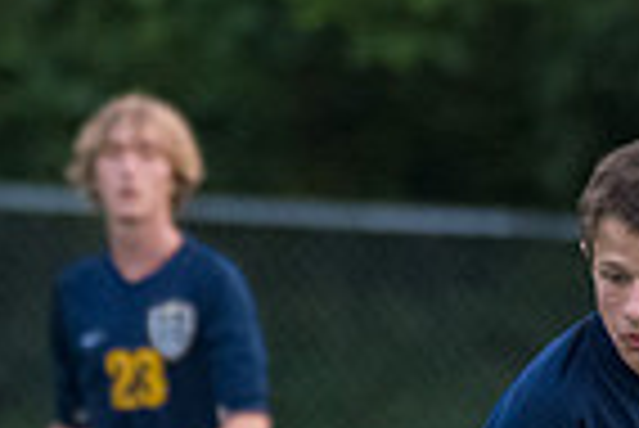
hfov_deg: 1.0
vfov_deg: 0.7
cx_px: 396
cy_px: 748
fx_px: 35873
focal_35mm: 2019
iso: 3200
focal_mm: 330
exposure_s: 1/2000
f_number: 5.6
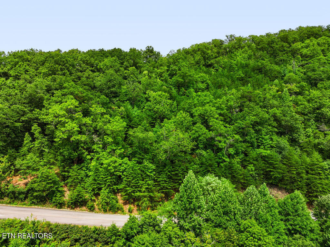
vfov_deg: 56.8
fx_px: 229
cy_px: 124
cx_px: 165
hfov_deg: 71.6
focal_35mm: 24
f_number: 2.8
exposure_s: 1/50
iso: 130
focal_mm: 12.29
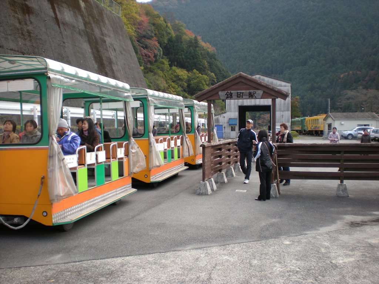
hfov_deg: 49.0
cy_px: 142
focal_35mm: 38
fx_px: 416
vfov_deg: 37.7
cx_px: 190
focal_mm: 6.3
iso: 64
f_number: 3.1
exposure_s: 1/160
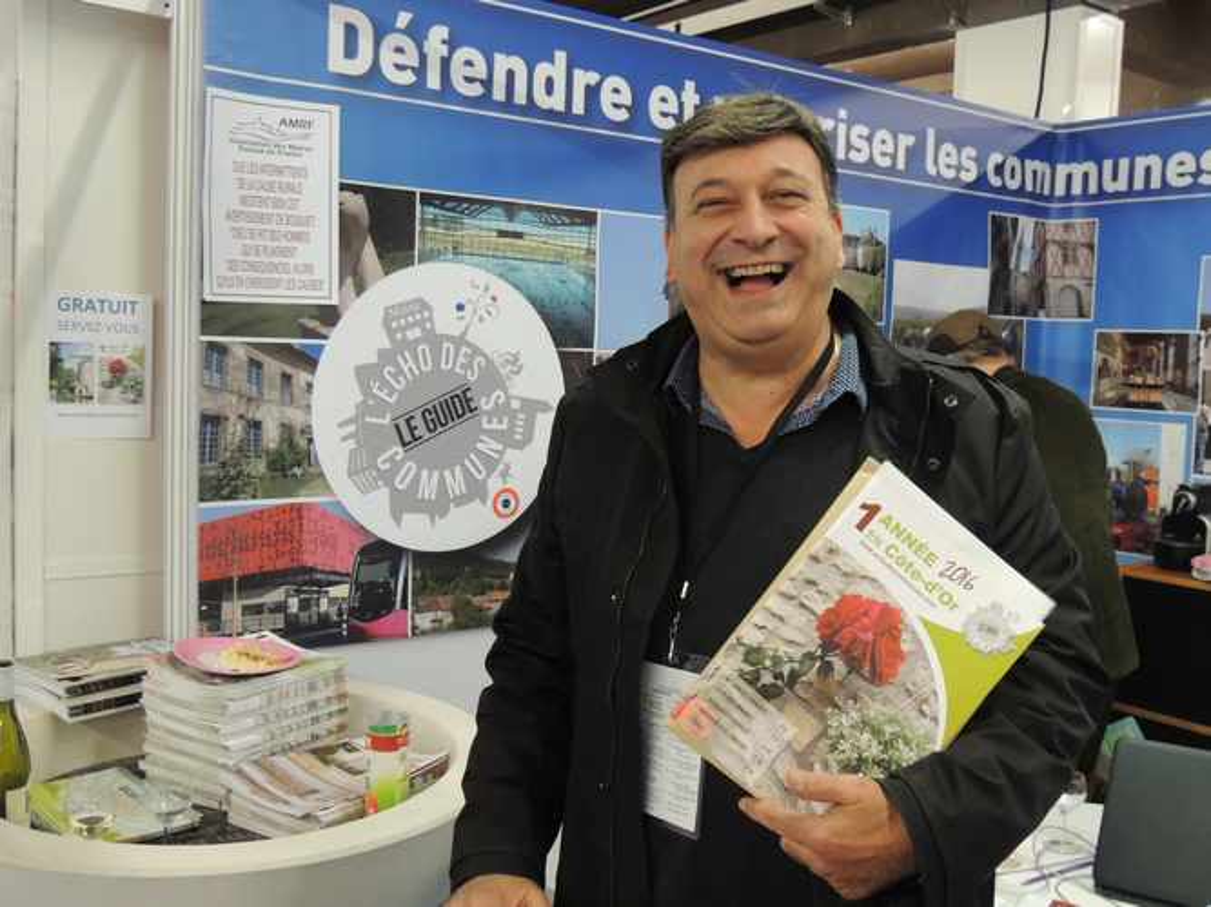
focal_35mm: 35
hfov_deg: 52.6
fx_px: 1224
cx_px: 606
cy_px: 454
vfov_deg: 40.7
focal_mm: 6.2
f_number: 3.3
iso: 400
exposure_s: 1/20
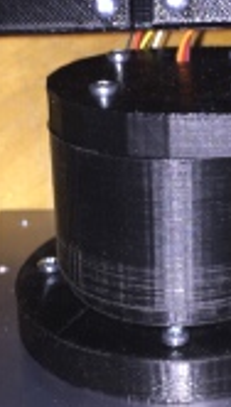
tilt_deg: -57.0
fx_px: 823
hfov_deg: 15.7
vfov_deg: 27.5
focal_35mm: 76
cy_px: 113
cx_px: 224
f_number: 2.2
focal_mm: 4.15
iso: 32
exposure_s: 1/25
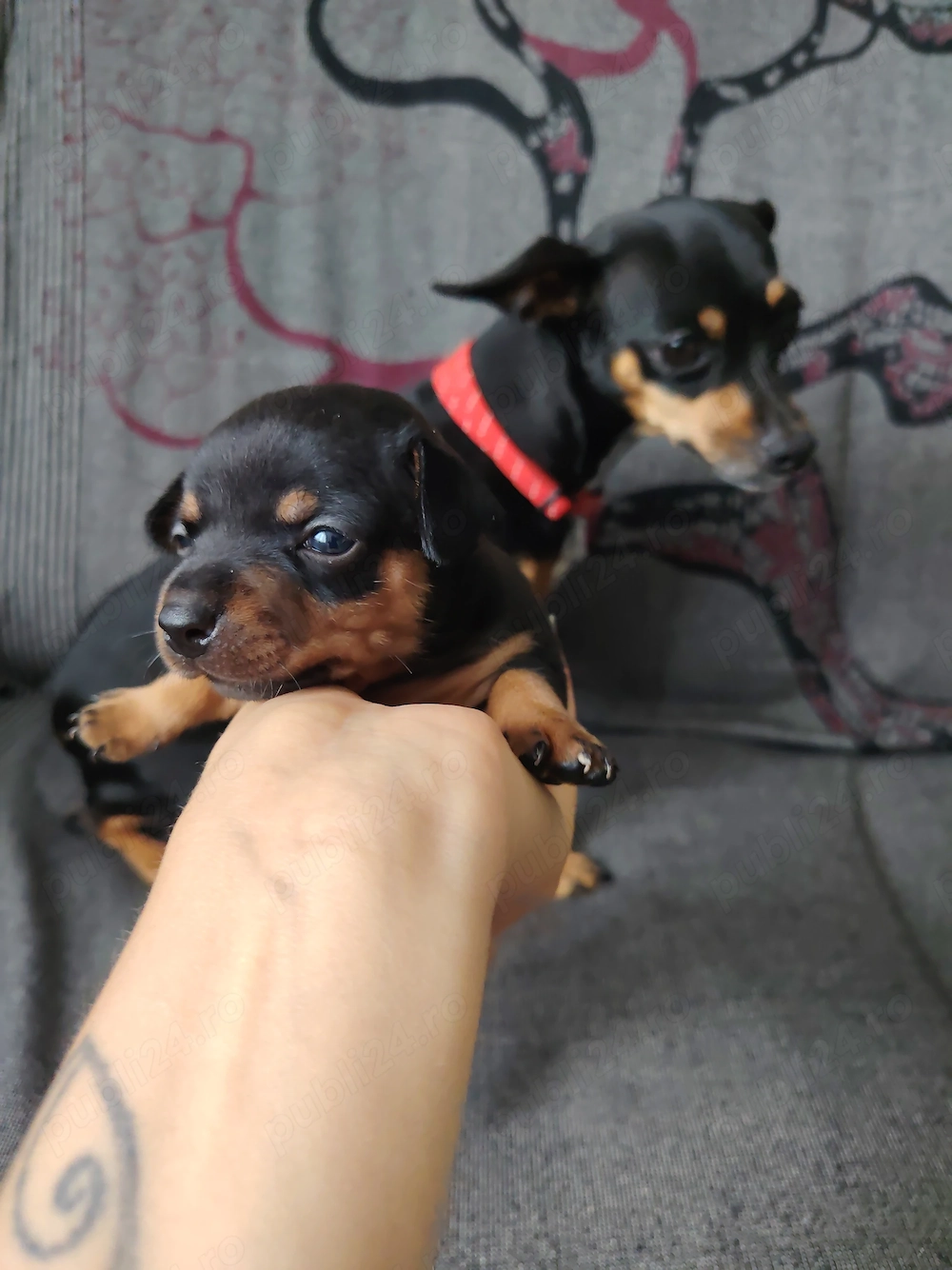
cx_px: 476
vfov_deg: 71.6
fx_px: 880
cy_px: 635
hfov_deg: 56.8
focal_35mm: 24
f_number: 1.75
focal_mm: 5.25
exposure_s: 1/100
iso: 2019
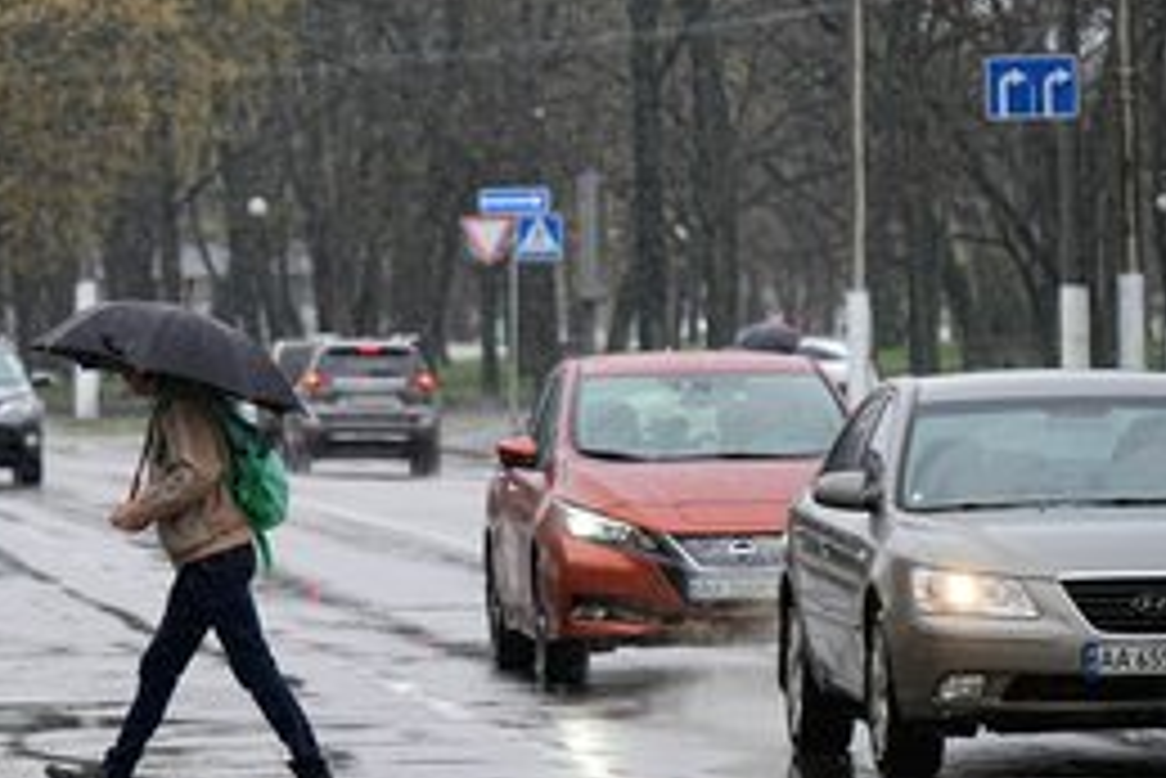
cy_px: 371
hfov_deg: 6.7
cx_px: 284
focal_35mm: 306
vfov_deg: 4.5
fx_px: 9916
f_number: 5.6
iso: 200
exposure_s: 1/667
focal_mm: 198
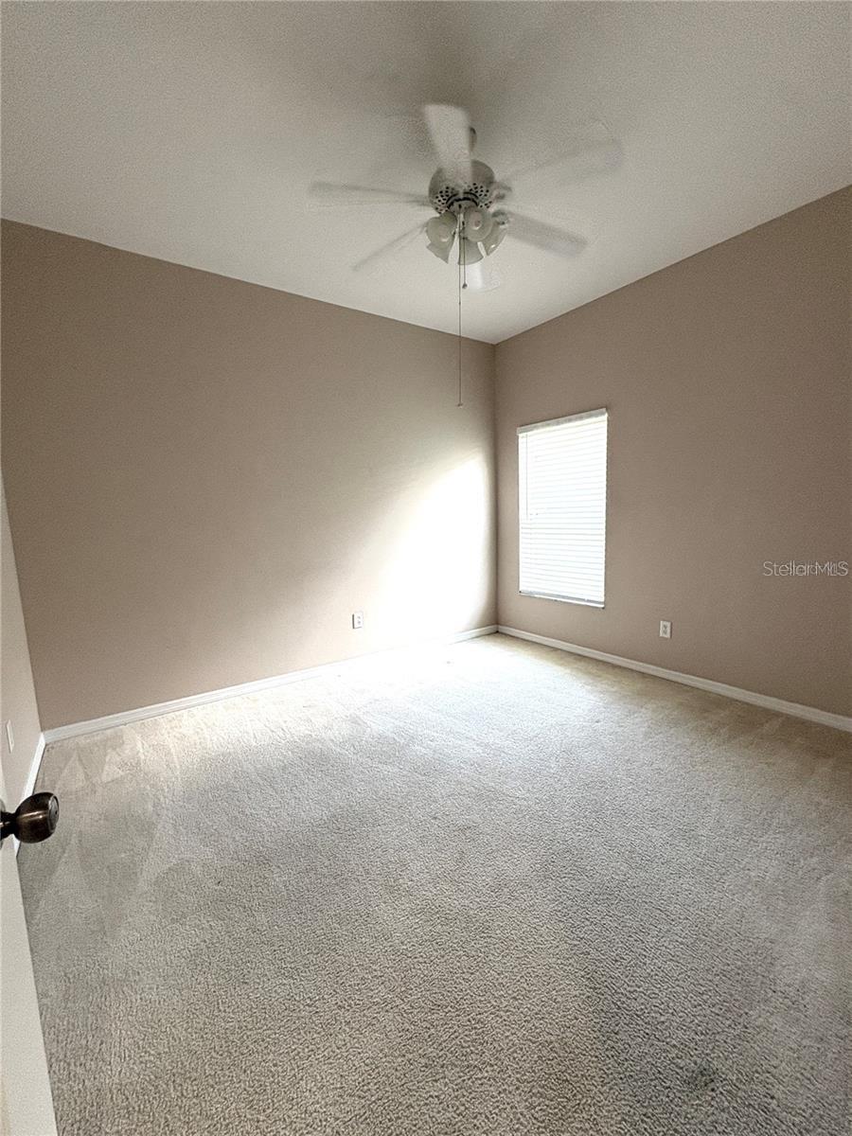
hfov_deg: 85.7
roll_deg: +1.8
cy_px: 568
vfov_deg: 102.1
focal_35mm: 14
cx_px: 426
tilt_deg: -6.3
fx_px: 459
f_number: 2.2
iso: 160
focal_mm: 2.22
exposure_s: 1/120
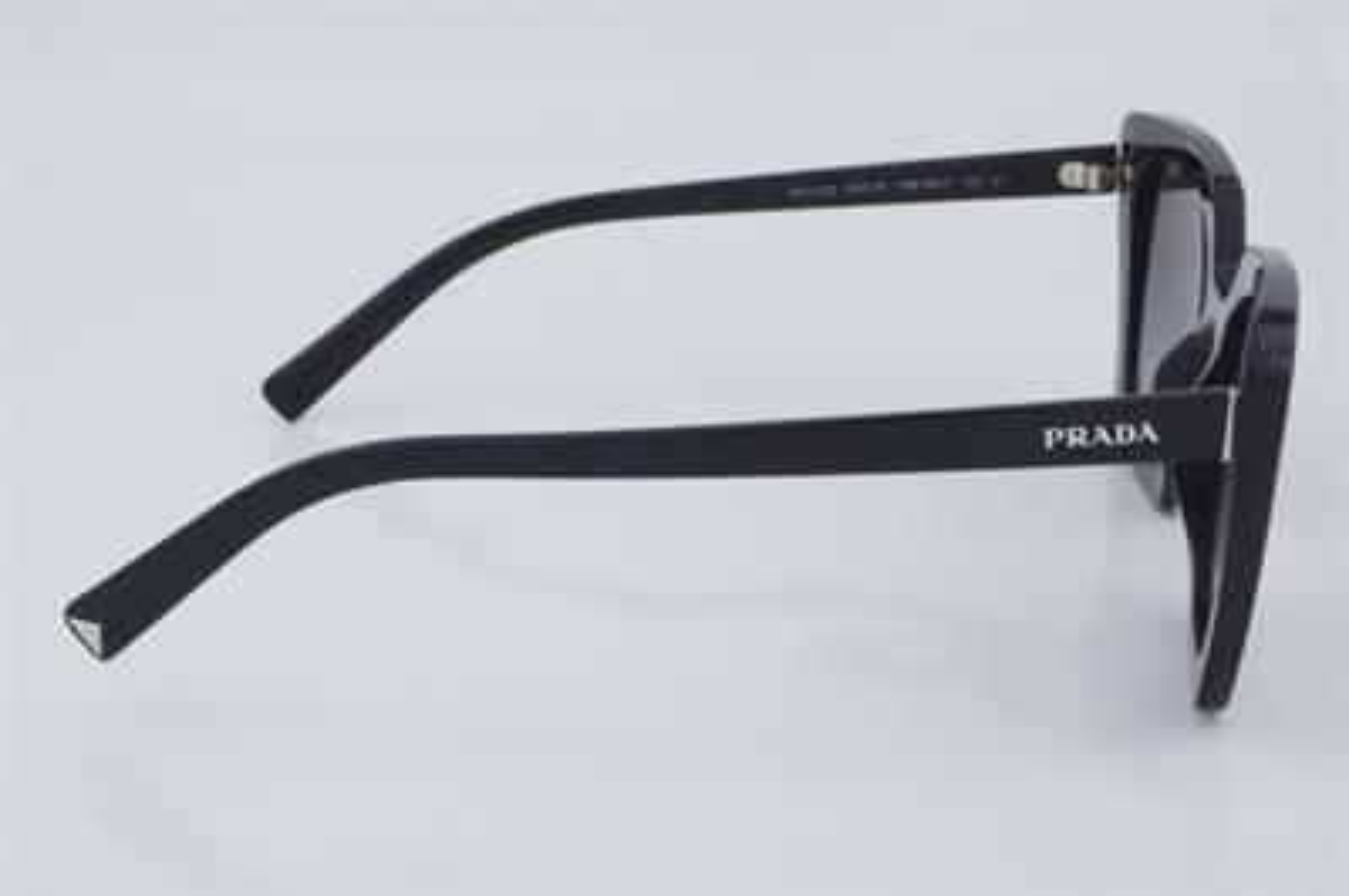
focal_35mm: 75
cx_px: 674
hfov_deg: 27.0
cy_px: 448
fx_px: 2808
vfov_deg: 18.2
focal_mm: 50
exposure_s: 1/4
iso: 100
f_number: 32
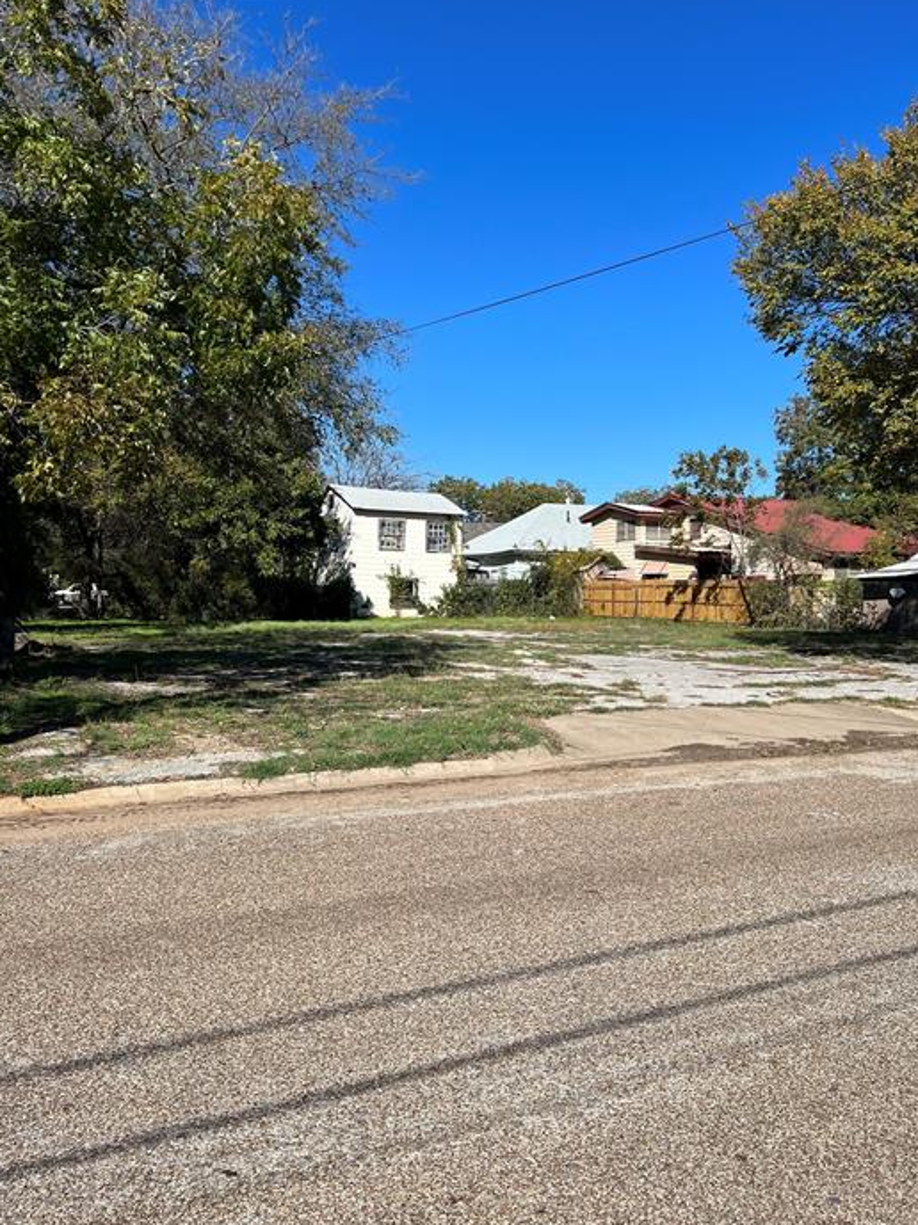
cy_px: 560
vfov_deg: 61.6
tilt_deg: +2.5
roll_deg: +1.0
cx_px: 498
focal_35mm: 29
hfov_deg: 48.1
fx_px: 1026
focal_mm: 5.7
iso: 50
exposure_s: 1/4630
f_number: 1.5
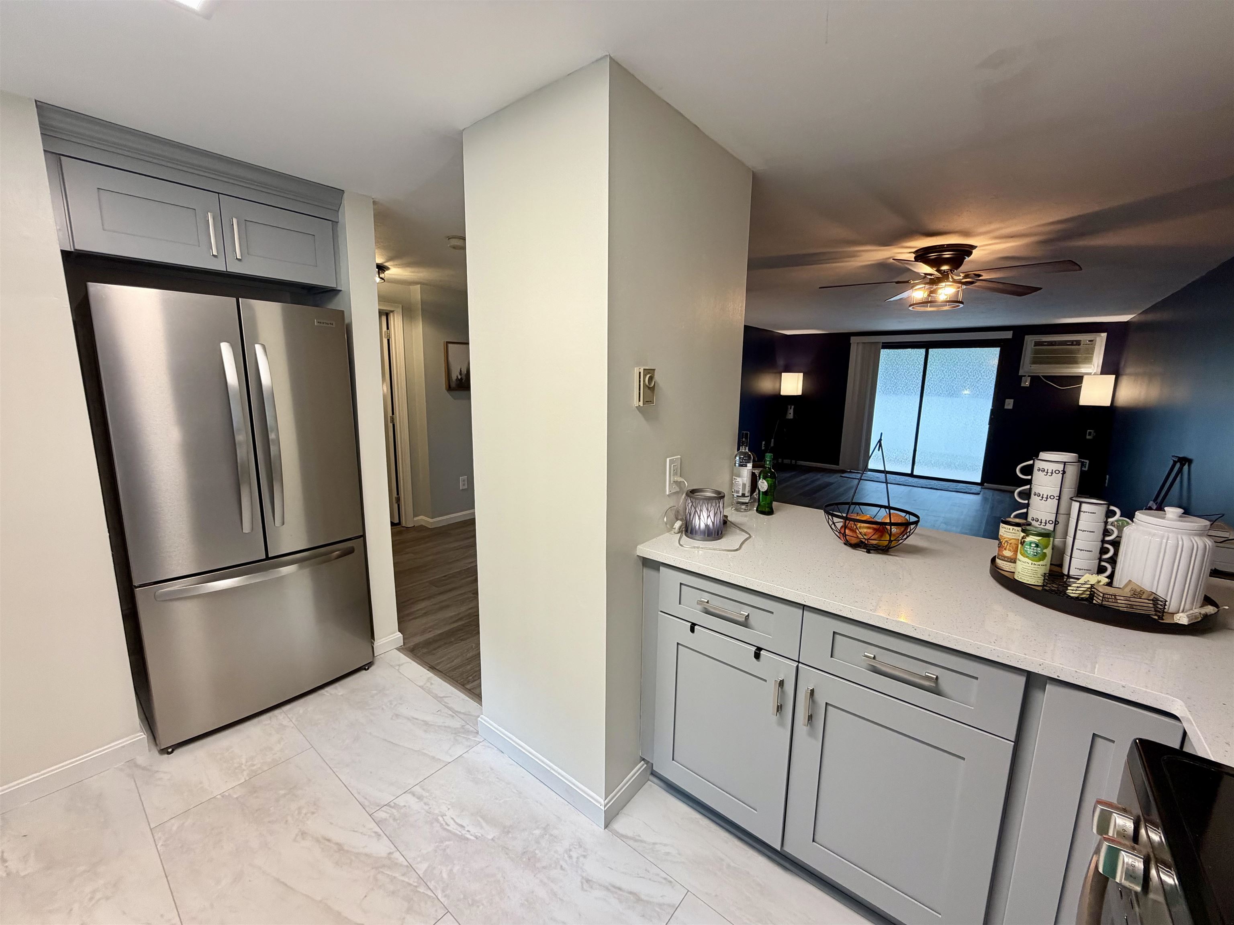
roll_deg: -0.8
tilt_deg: -9.9
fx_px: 499
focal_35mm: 14
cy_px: 462
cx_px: 617
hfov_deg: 102.1
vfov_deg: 85.7
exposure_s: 1/60
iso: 200
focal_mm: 2.22
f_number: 2.2
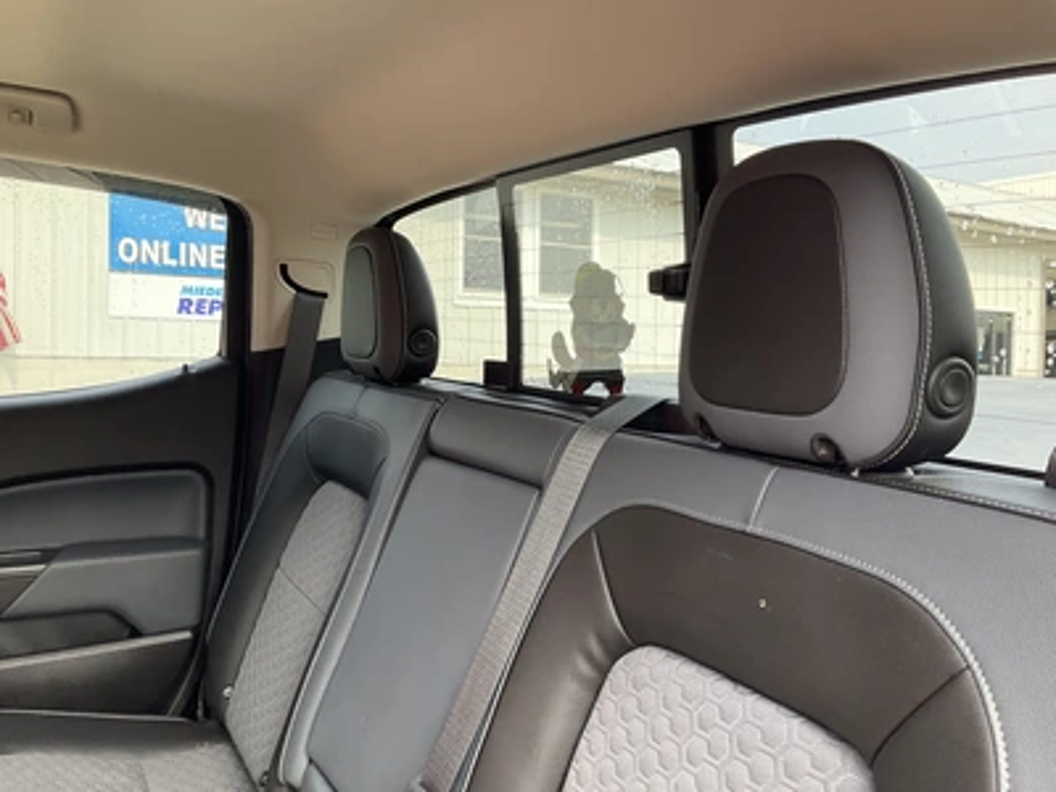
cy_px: 396
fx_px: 885
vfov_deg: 48.2
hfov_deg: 61.7
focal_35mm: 29
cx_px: 528
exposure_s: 1/122
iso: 40
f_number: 1.8
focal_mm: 3
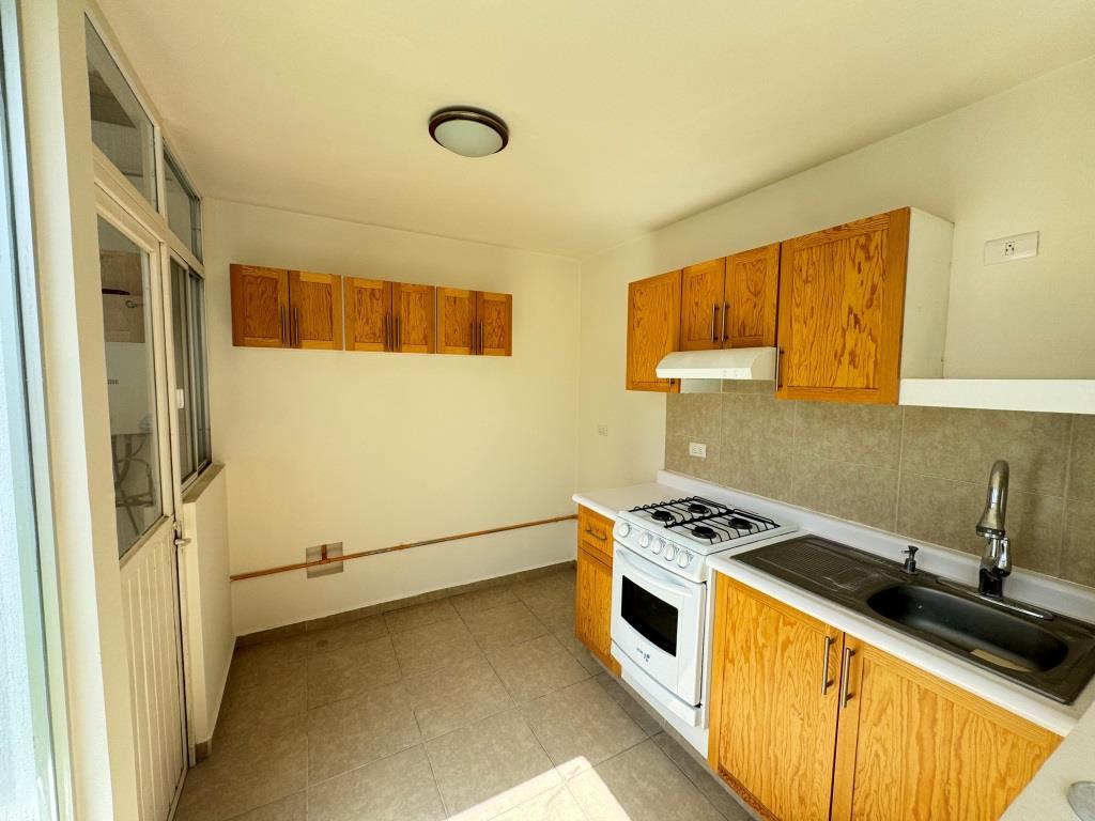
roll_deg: +0.6
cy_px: 410
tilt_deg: -4.2
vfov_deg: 85.7
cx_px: 548
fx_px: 443
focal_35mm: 14
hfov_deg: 102.1
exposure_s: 1/200
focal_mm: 2.22
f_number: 2.2
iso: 40
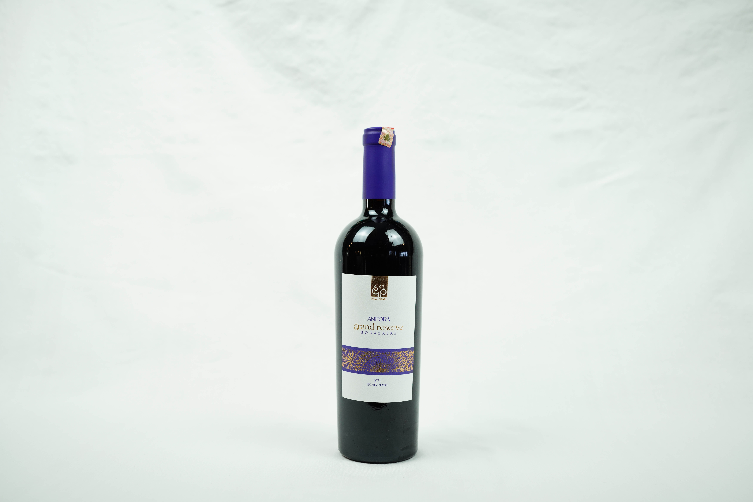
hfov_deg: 54.4
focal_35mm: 35
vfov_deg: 37.9
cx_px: 376
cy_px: 251
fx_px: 732
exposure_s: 1/160
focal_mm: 35
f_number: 3.5
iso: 500
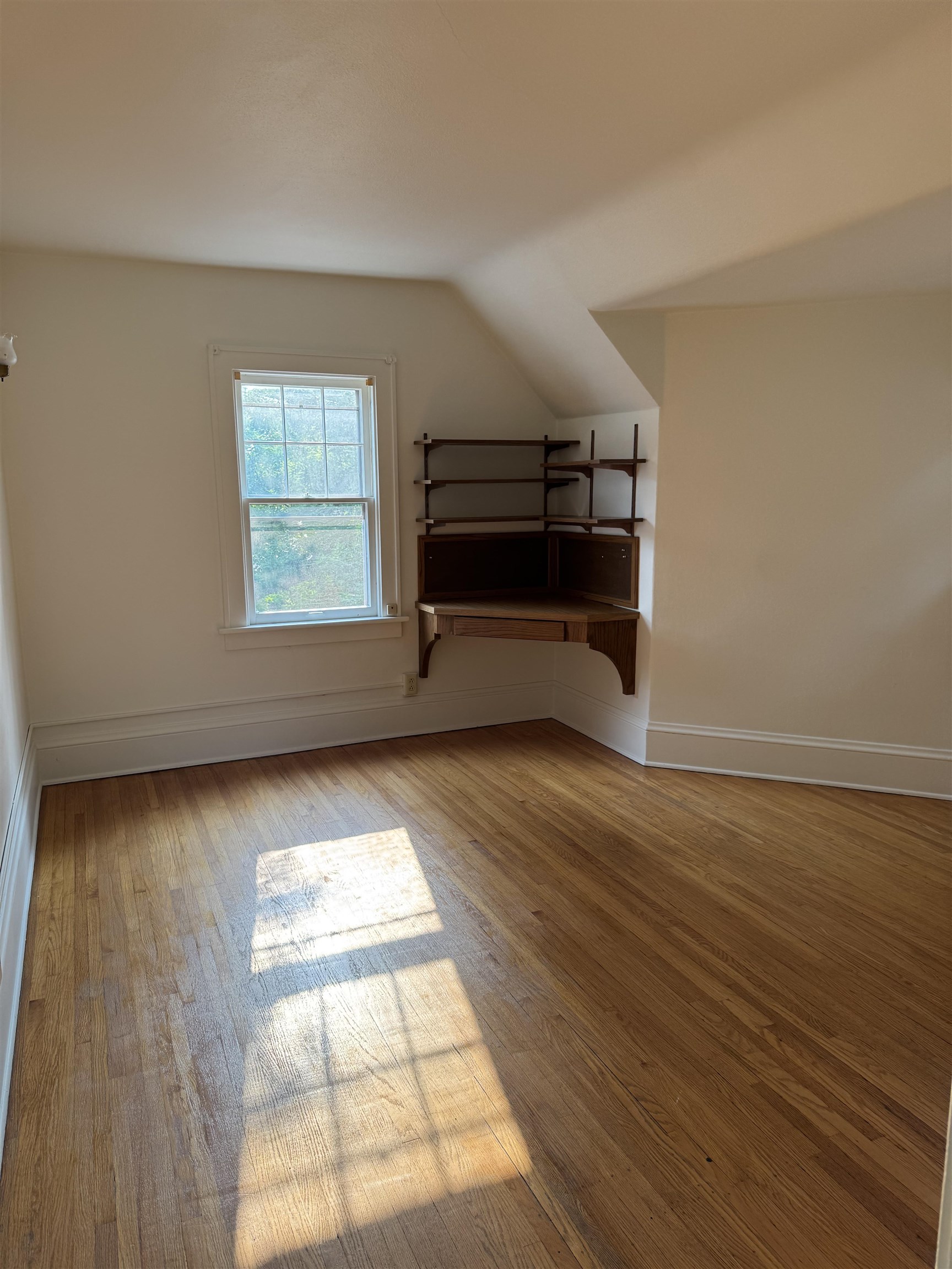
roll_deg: +1.0
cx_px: 476
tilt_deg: -8.7
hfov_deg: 56.8
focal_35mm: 24
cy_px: 634
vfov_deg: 71.6
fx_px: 880
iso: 100
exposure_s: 1/161
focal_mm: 6.76
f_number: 1.78
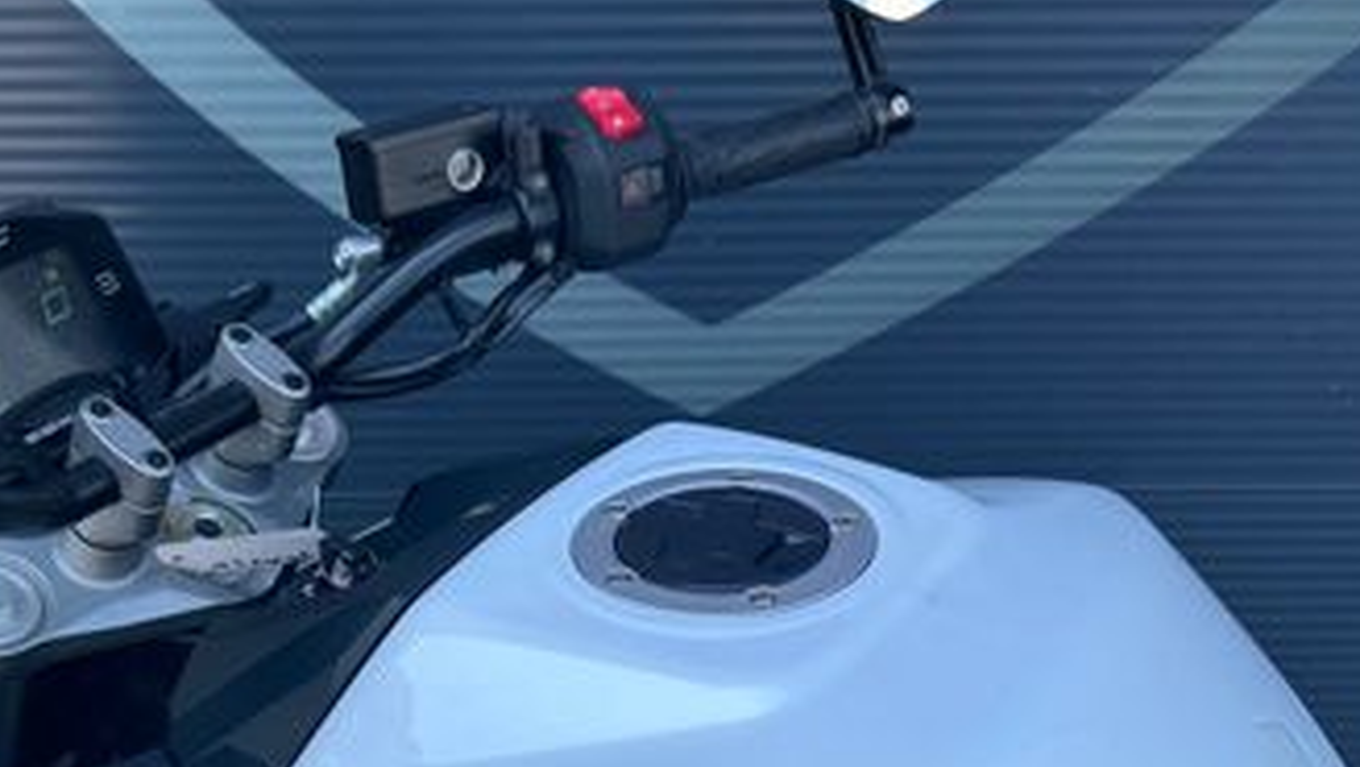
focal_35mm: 51
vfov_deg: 22.7
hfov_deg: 39.6
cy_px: 750
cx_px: 357
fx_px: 1840
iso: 80
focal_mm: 6.86
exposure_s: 1/1062
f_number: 1.78
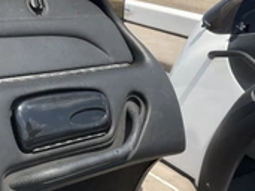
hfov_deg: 28.3
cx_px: 78
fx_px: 501
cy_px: 127
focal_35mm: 68
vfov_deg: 21.5
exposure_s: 1/1412
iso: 25
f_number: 1.8
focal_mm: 3
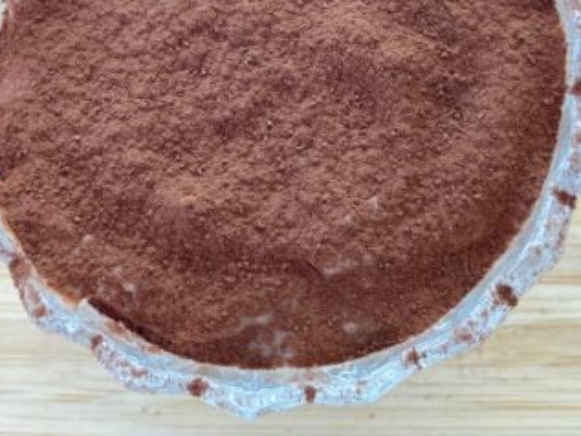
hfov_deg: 36.2
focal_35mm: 53
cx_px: 288
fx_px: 890
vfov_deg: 27.0
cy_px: 82
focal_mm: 3.99
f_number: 1.8
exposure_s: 1/50
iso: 160
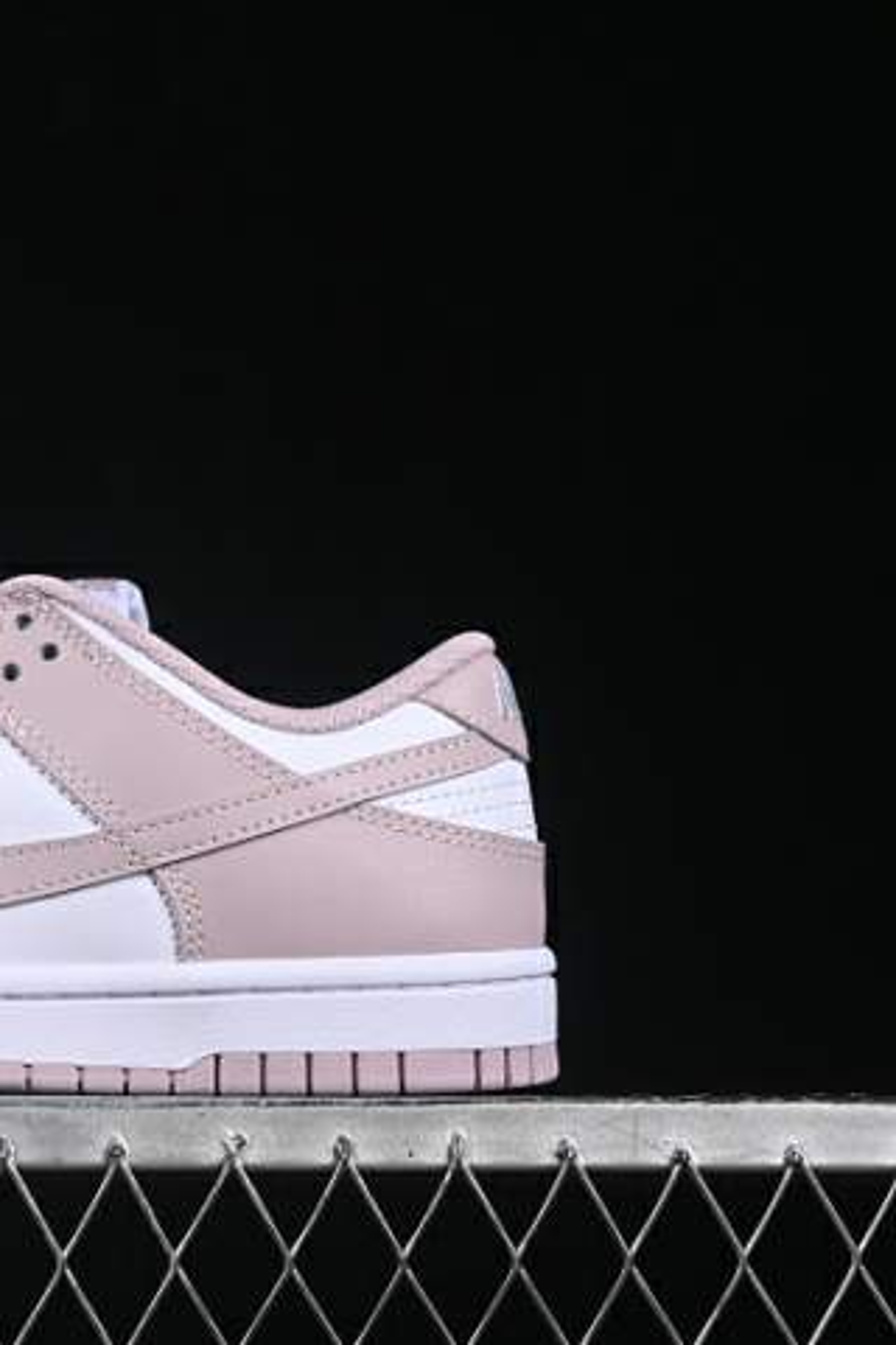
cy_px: 672
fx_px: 4256
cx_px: -76
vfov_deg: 17.9
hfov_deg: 11.8
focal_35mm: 114
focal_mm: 50
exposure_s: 1/80
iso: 160
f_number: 8
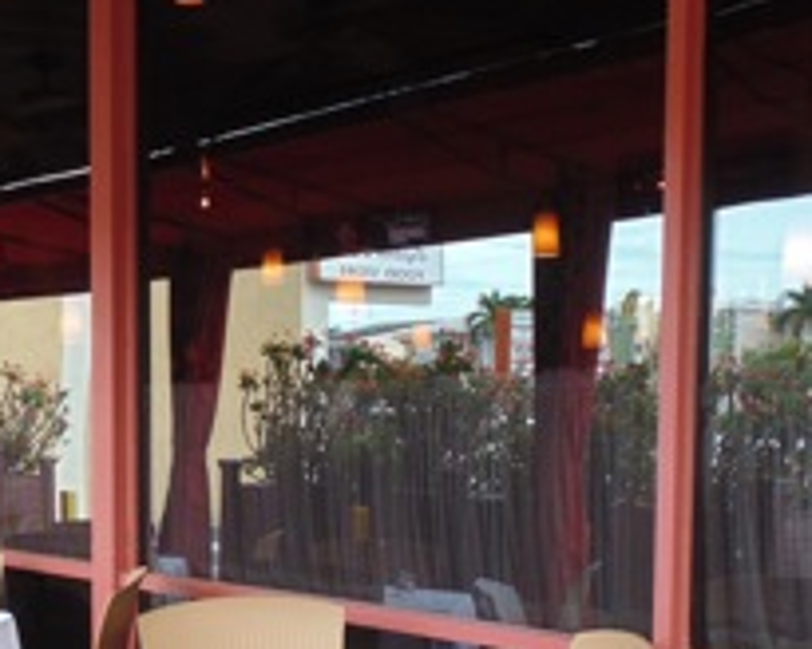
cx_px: 75
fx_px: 1610
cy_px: 570
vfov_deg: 22.3
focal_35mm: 67
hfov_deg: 27.3
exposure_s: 1/40
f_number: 3.1
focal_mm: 4
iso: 80
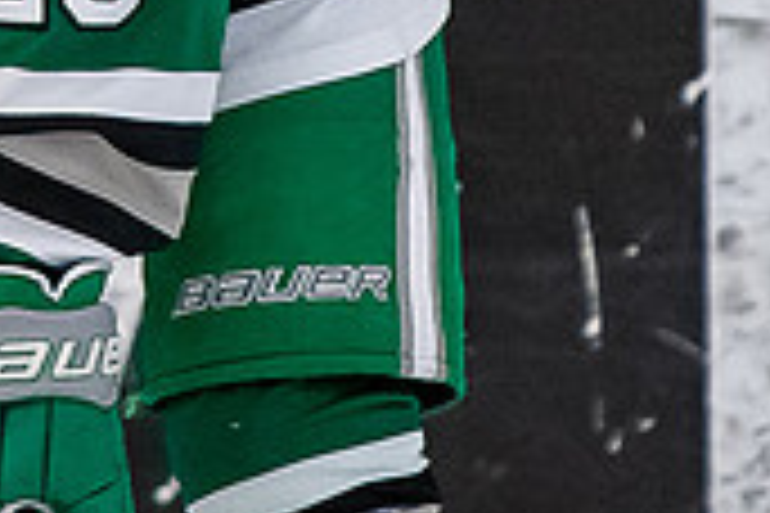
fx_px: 43052
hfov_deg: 1.0
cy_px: -624
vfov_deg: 0.7
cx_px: -298
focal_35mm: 2013
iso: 1600
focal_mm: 200
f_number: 2.8
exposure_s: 1/800
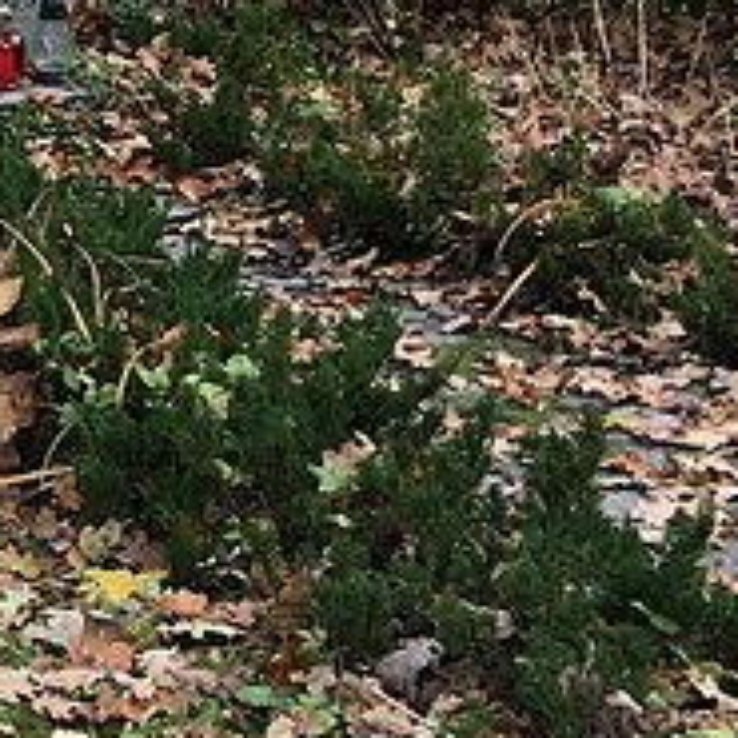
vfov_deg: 13.6
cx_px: -730
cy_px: -126
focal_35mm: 125
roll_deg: +1.3
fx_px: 3015
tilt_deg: -9.8
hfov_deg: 12.4
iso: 25
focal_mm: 4.15
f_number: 2.2
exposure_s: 1/104
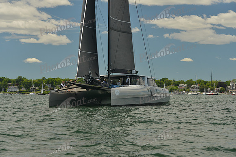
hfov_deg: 21.5
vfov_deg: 14.4
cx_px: 118
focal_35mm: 95
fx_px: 623
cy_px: 78
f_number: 5.6
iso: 400
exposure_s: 1/1000
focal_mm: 95
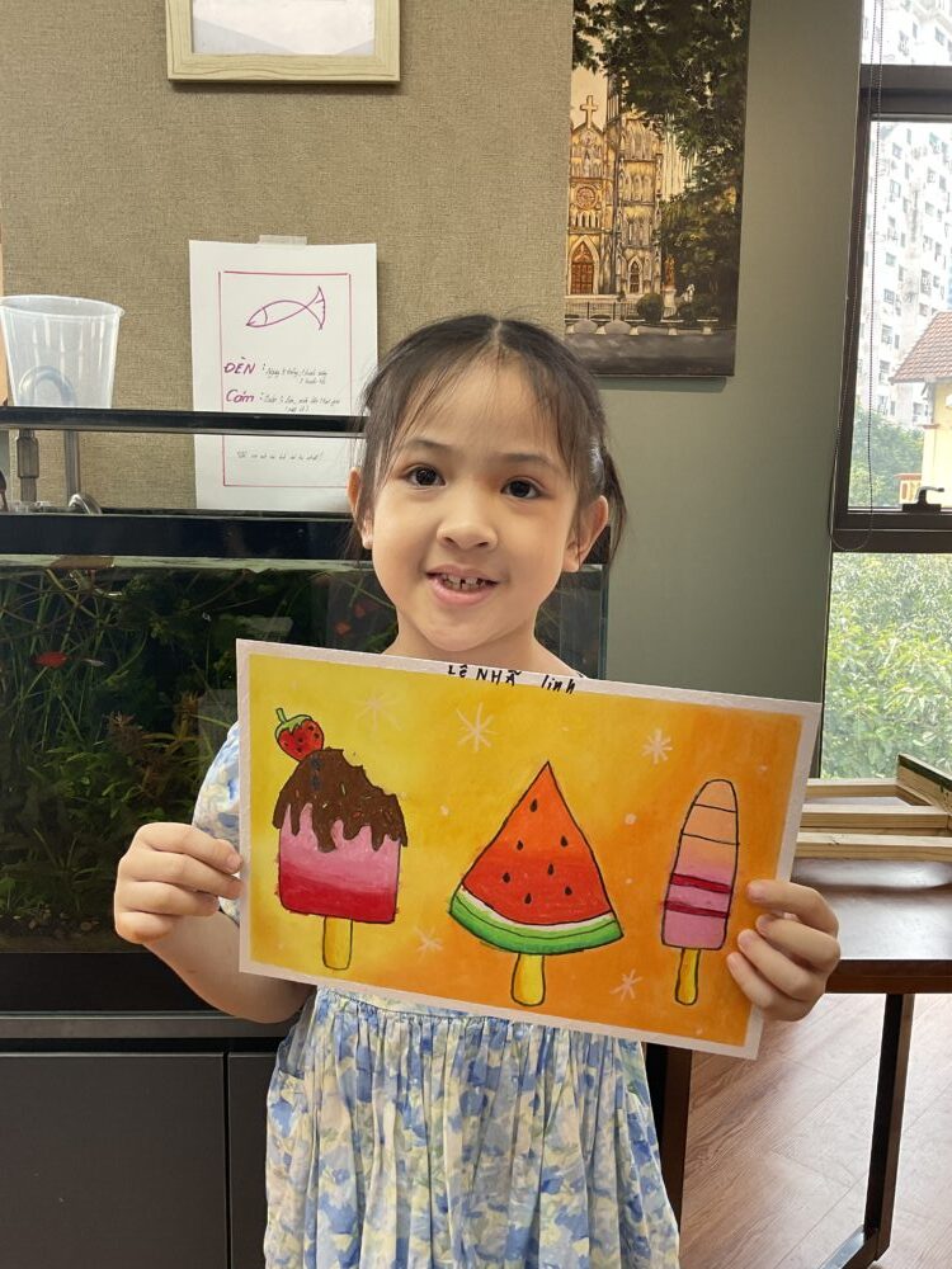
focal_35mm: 29
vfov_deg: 61.7
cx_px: 476
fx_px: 1063
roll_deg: -1.9
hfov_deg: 48.2
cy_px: 634
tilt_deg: -7.8
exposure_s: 1/122
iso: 50
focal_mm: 3
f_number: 1.8
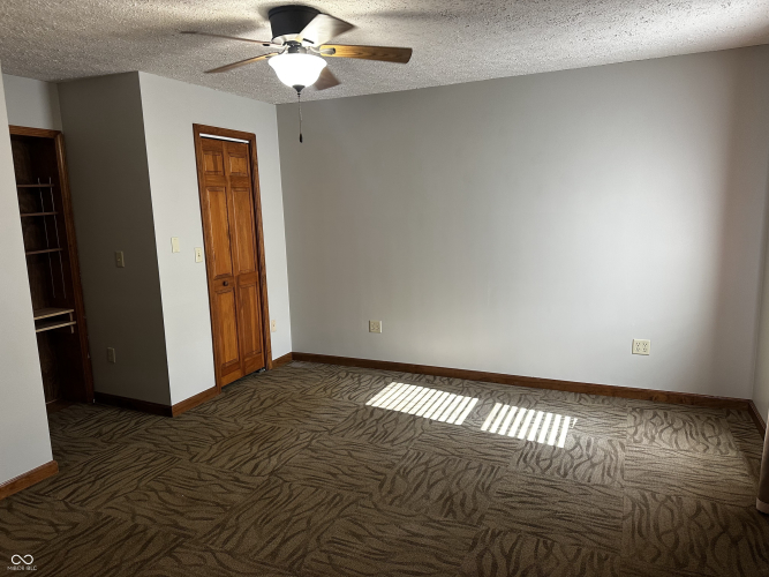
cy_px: 288
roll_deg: +1.8
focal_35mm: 24
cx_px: 384
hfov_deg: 71.6
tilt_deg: -9.1
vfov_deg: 56.8
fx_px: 533
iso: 200
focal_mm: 6.86
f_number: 1.78
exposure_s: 1/120
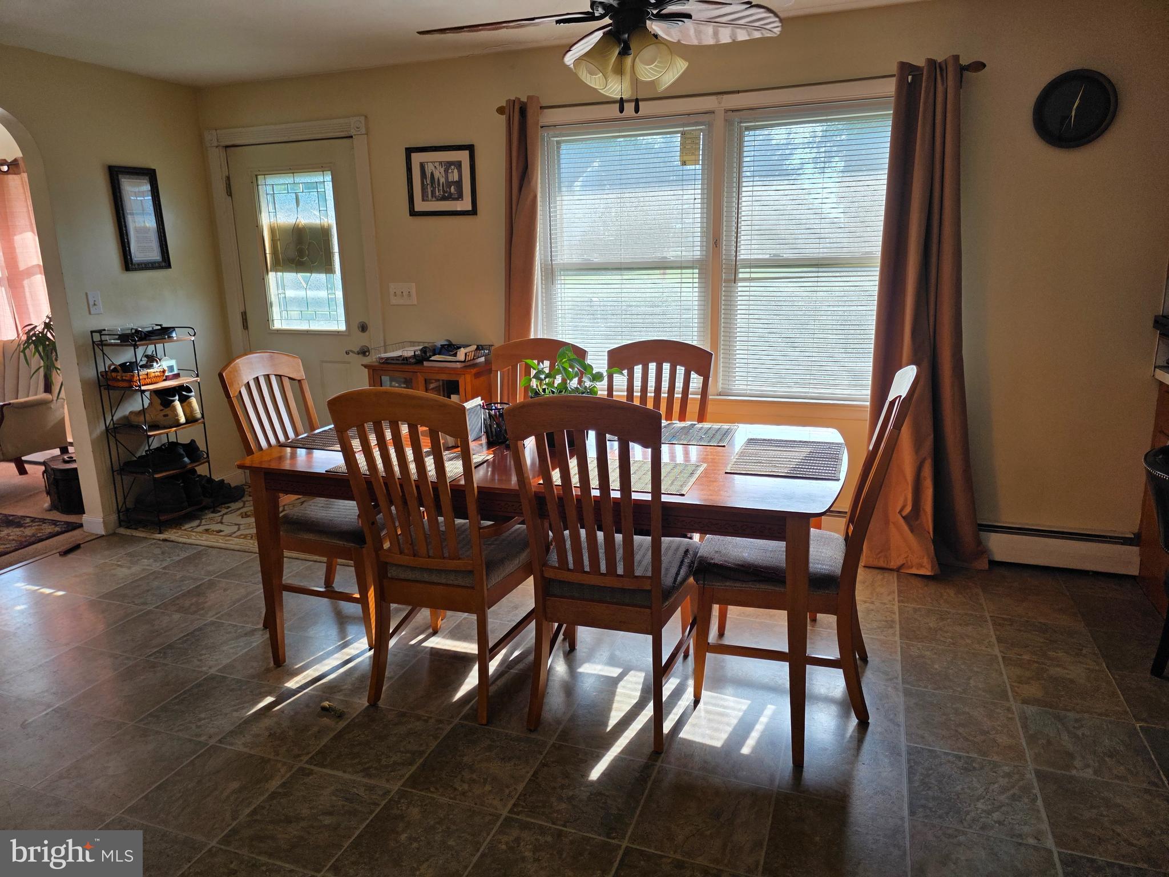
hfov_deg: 73.9
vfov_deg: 58.9
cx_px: 584
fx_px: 777
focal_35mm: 23
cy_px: 438
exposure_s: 1/180
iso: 40
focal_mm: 6.3
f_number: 1.7
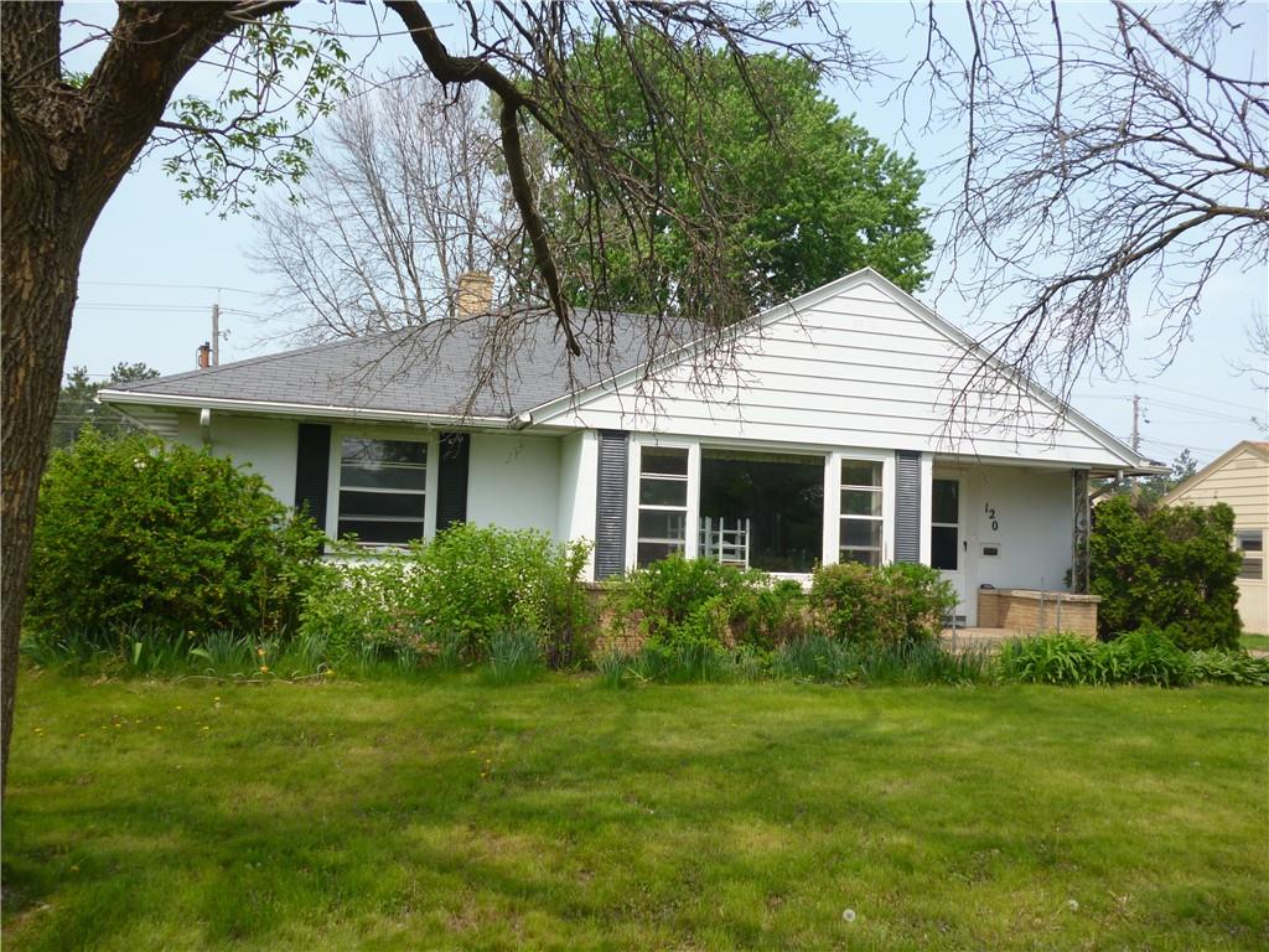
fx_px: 1026
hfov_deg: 63.4
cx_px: 634
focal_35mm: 28
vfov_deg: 49.7
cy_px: 476
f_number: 9
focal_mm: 5
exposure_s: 1/80
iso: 100
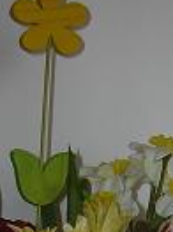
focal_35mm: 110
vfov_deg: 17.6
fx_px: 734
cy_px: 216
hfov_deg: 13.4
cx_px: 124
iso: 50
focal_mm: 4.7
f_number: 2.6
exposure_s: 1/60.1
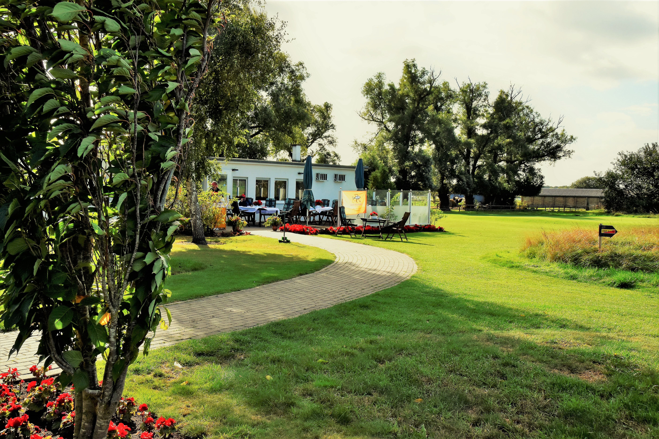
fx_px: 604
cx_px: 330
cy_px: 220
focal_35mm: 33
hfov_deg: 57.2
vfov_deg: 40.0
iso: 400
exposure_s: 1/500
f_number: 11
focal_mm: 22
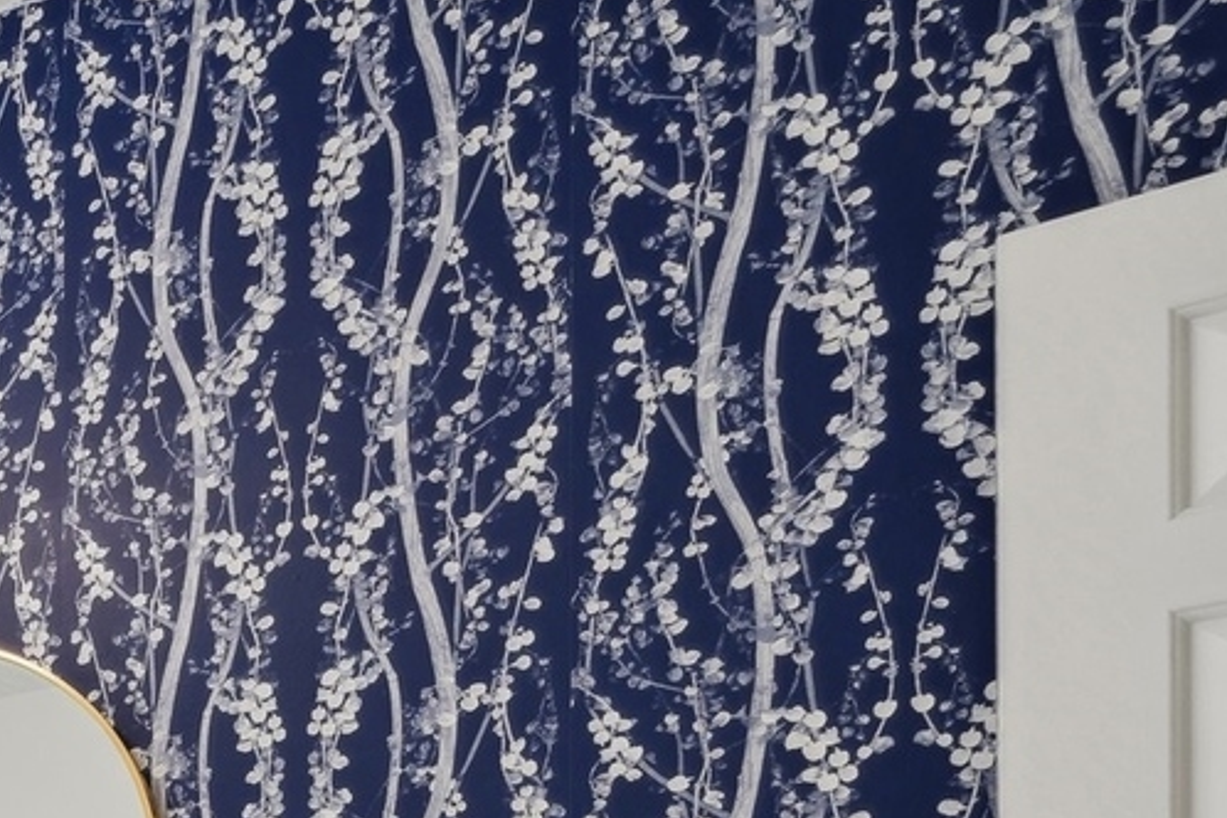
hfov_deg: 25.2
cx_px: -751
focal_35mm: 52
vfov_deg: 21.1
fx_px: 1772
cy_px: 1291
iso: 320
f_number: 8
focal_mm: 16
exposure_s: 1/25
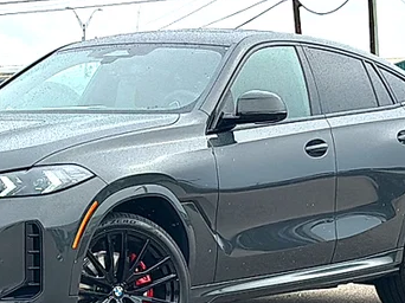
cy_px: 194
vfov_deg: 11.6
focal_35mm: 127
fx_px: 1485
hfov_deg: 15.5
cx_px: 134
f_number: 1.78
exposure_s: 1/1727
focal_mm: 6.86
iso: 64
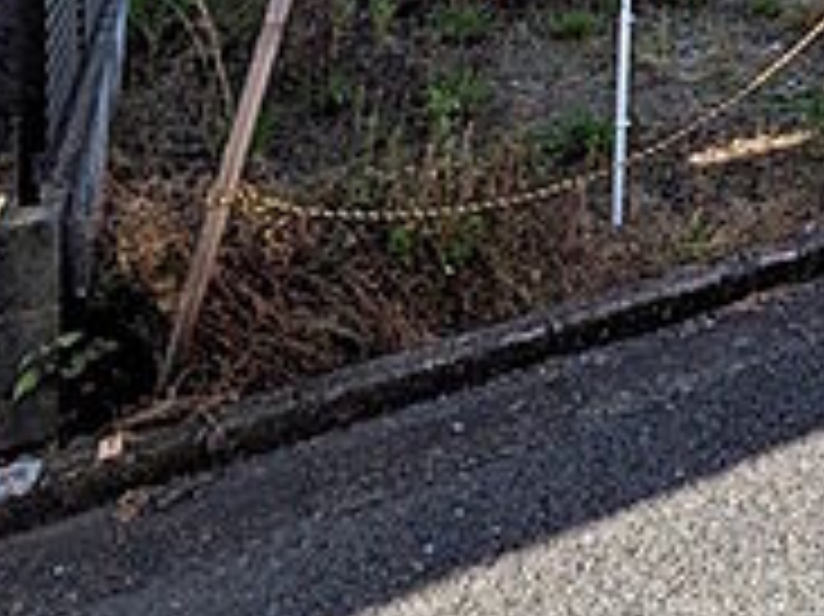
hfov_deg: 37.1
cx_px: 819
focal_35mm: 46
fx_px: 1094
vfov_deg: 25.2
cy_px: -270
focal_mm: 1.83
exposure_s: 1/1751
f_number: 2.2
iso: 42
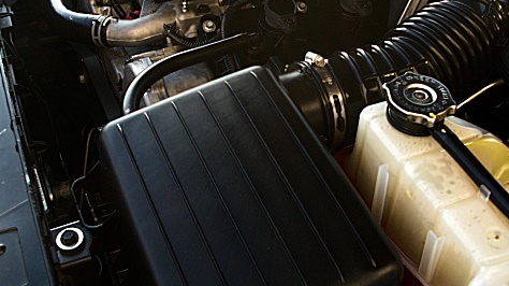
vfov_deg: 22.5
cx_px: 258
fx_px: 715
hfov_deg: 39.2
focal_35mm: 53
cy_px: 88
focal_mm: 6.3
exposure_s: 1/125
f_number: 2.8
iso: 100
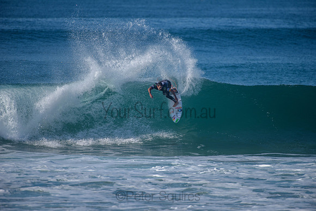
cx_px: 158
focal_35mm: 500
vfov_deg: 2.8
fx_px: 4390
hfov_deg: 4.1
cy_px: 106
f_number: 5.6
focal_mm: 500
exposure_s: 1/2000
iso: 200
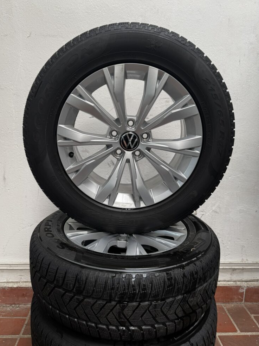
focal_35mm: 25
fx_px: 249
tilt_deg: -9.2
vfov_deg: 69.4
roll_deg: -1.1
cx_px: 127
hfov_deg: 54.9
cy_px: 169
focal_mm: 6.76
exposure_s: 1/93
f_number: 1.78
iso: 100
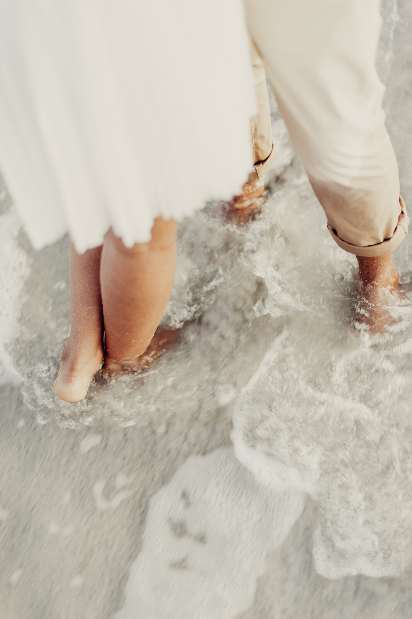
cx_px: 206
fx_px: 859
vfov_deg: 39.6
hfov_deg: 27.0
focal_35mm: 50
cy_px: 310
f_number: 1.4
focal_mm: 50
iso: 800
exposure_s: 1/100
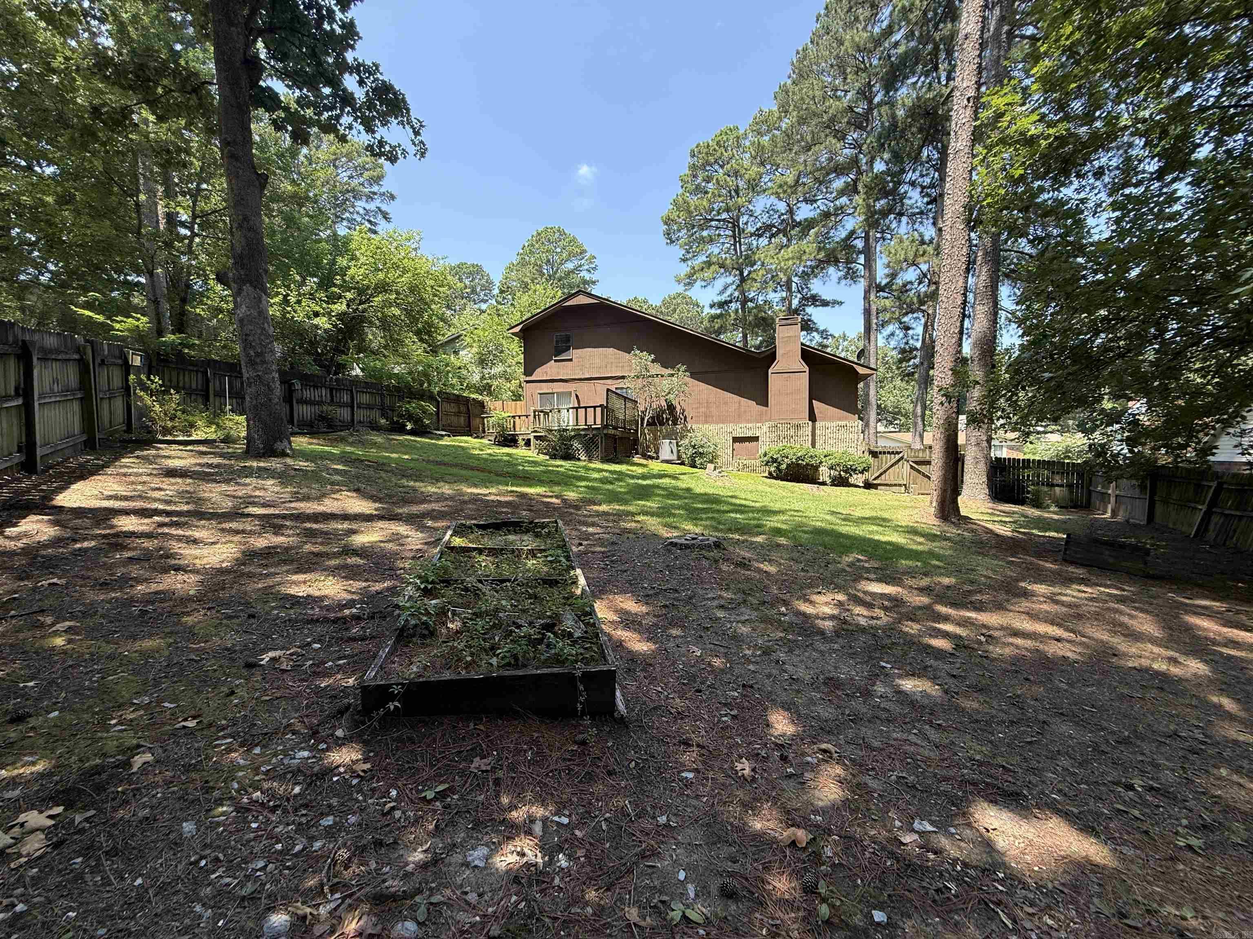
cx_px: 626
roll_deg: +0.2
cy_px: 470
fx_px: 507
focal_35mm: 14
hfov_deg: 102.1
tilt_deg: -2.4
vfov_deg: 85.7
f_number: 2.2
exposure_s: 1/458
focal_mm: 2.22
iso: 64
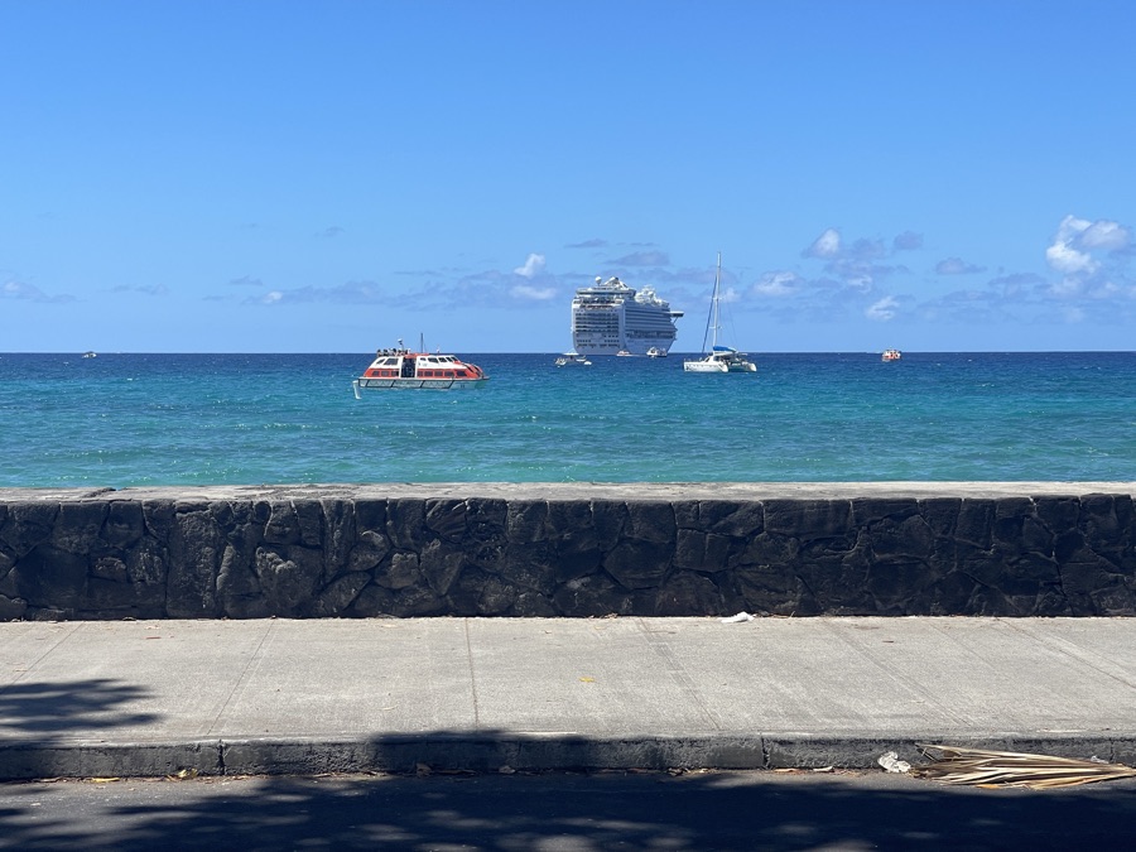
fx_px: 2100
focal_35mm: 64
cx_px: 568
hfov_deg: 30.3
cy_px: 426
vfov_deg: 22.9
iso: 20
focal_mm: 7.5
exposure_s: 1/1340
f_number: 2.2
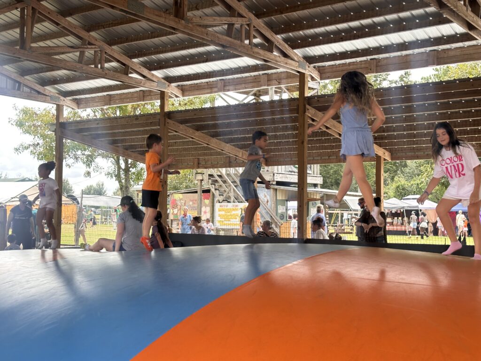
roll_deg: -0.4
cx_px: 240
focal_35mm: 48
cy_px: 180
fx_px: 667
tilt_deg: +3.6
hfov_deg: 39.7
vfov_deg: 30.3
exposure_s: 1/651
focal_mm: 6.86
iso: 64
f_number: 1.78
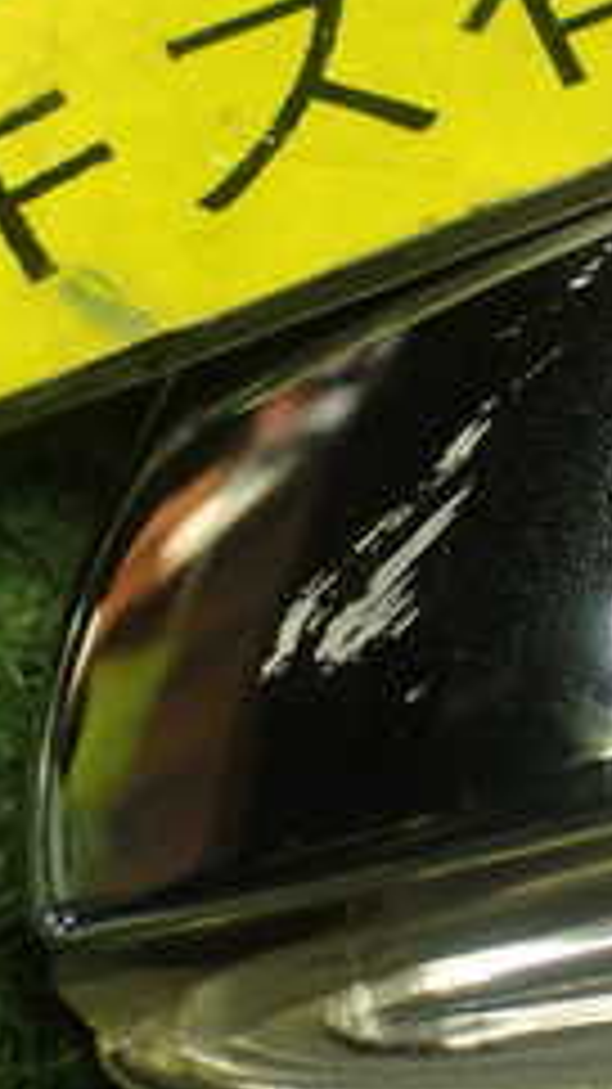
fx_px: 2338
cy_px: 310
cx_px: 544
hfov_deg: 14.8
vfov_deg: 26.0
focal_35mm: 81
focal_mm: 5.4
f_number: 2.3
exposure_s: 1/125
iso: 400
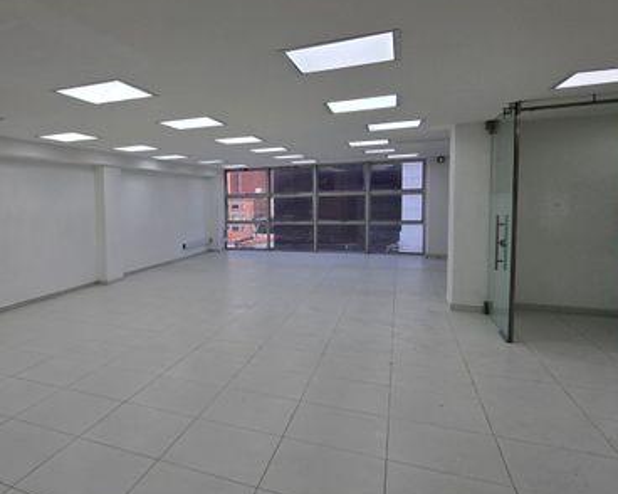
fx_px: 420
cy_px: 235
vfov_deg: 60.8
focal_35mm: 23
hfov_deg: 67.3
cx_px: 144
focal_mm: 2.2
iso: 50
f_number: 2.2
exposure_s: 1/455
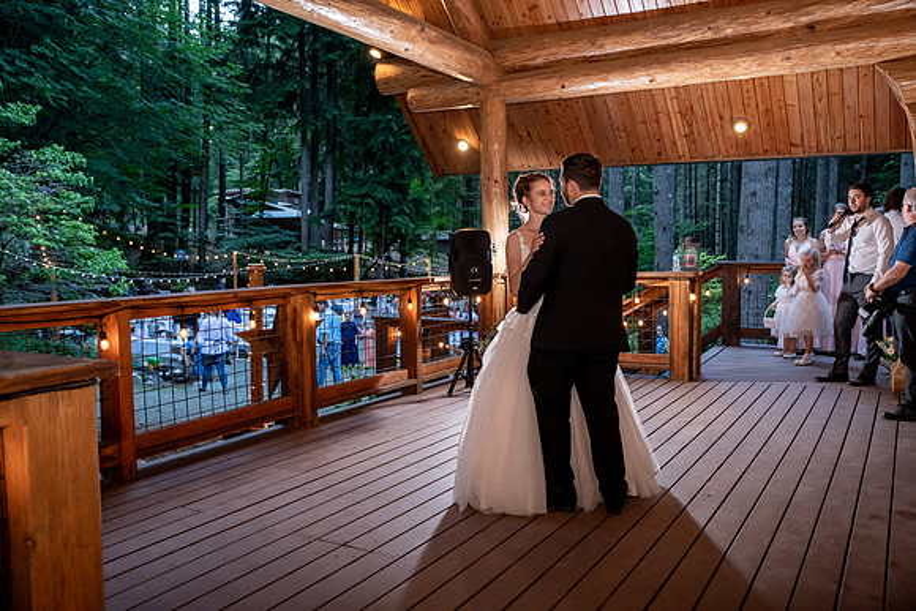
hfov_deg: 60.3
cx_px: 458
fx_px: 789
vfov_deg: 42.3
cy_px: 306
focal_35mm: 31
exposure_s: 1/320
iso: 800
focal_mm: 31
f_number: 4
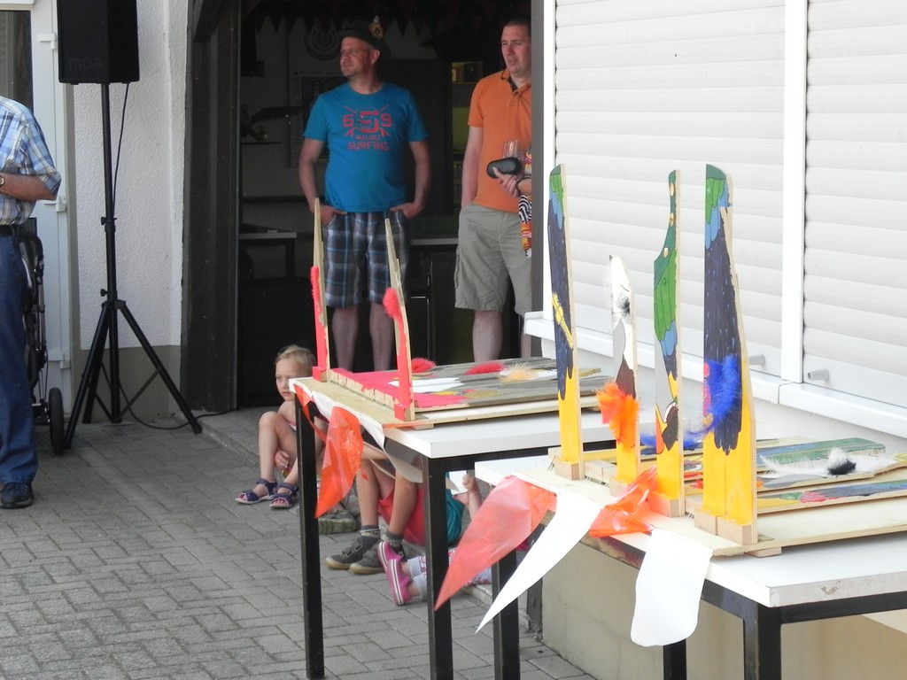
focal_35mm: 75
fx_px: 1965
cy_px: 340
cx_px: 454
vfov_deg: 19.6
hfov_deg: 26.0
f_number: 5
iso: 160
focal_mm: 13.4
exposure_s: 1/165
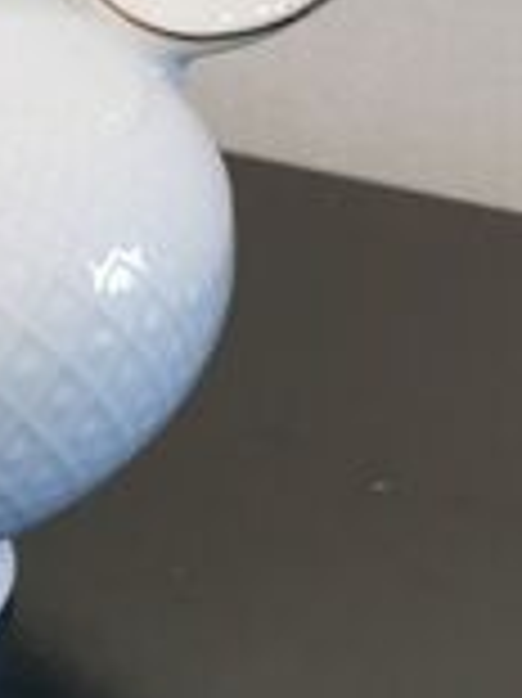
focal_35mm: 134
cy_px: -189
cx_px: -338
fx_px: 2698
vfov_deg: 14.2
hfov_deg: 10.5
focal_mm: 5.58
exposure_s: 1/50
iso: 160
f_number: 1.8
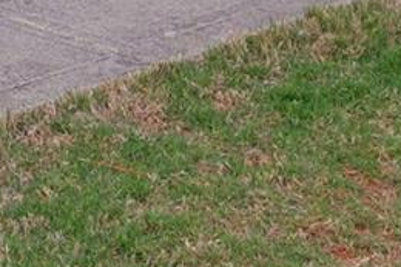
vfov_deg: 6.9
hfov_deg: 10.9
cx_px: -222
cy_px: -515
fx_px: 2015
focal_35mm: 181
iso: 800
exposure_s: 1/1.25
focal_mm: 23
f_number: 8
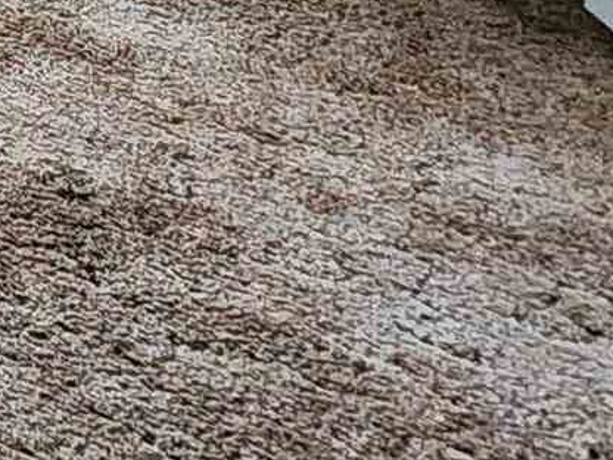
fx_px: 1700
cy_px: -789
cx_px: -1341
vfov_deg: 11.4
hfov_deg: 10.7
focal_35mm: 96
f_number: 2.2
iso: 400
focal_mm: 2.2
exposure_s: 1/30
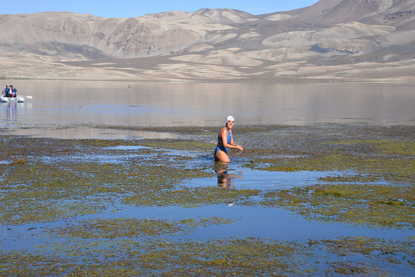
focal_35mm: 80
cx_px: 208
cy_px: 138
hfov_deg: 25.4
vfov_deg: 17.1
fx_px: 922
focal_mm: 80
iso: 2000
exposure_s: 1/2000
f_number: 11
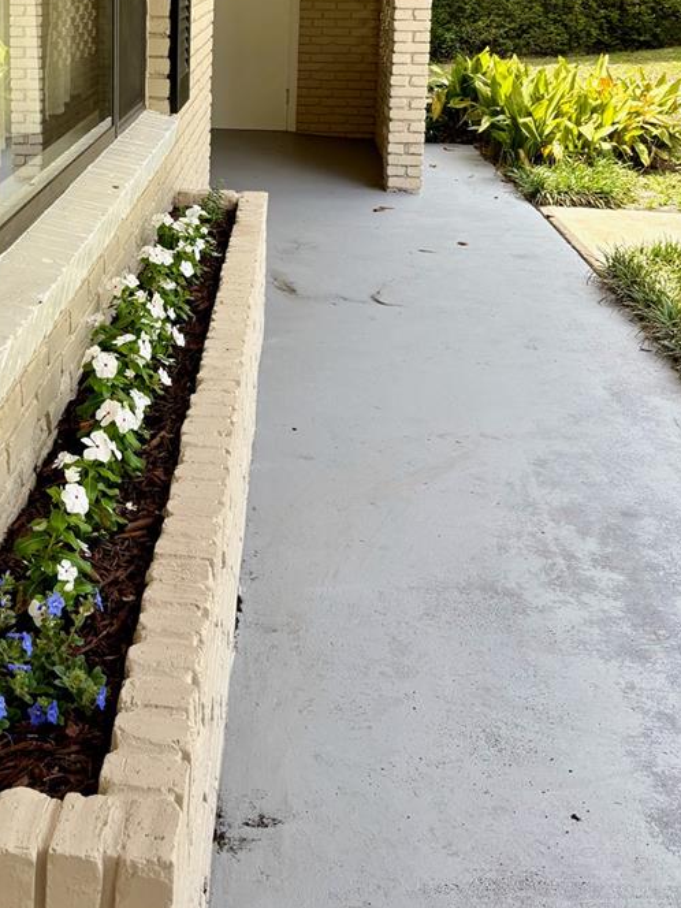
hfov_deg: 30.2
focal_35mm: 47
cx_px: 144
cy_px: 122
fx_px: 1233
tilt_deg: -9.0
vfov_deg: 38.2
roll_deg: -1.9
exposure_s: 1/608
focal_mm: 5.96
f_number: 1.6
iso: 50
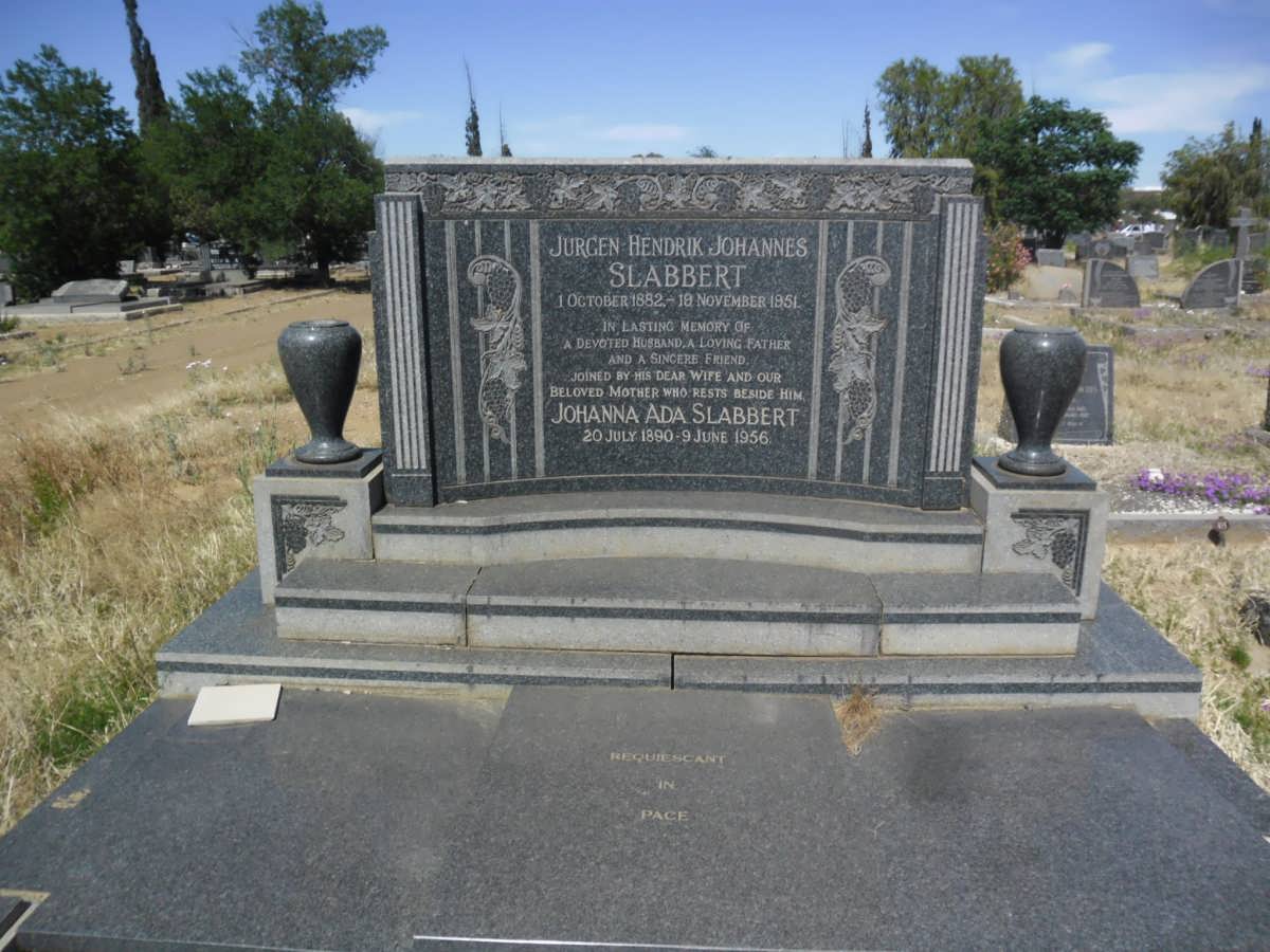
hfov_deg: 65.3
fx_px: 991
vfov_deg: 51.4
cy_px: 476
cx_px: 635
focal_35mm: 27
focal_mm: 4.9
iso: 80
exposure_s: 1/215
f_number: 9
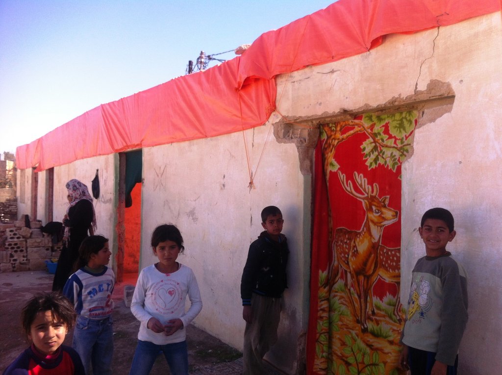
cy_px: 188
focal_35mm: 35
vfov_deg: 40.6
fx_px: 507
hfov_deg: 52.7
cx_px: 251
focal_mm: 3.85
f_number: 2.8
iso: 80
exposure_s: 1/603
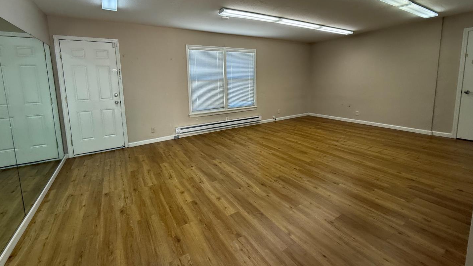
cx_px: 230
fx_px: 201
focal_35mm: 16
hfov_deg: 99.4
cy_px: 104
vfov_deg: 66.3
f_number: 2.2
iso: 160
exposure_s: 1/120
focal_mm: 2.22
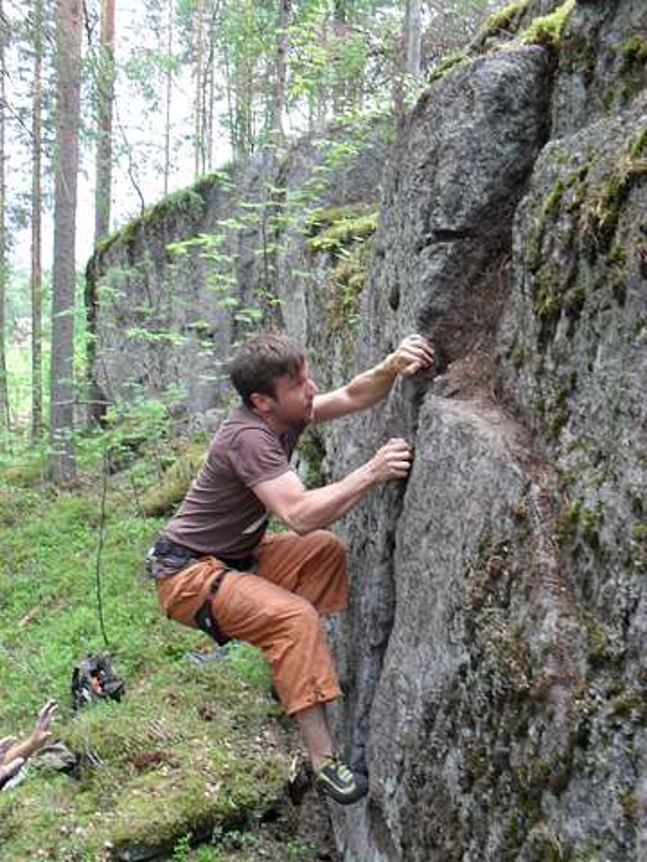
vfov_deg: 52.6
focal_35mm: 35
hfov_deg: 40.7
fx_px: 872
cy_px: 431
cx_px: 324
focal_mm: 6.3
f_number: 3.2
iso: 200
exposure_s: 1/20
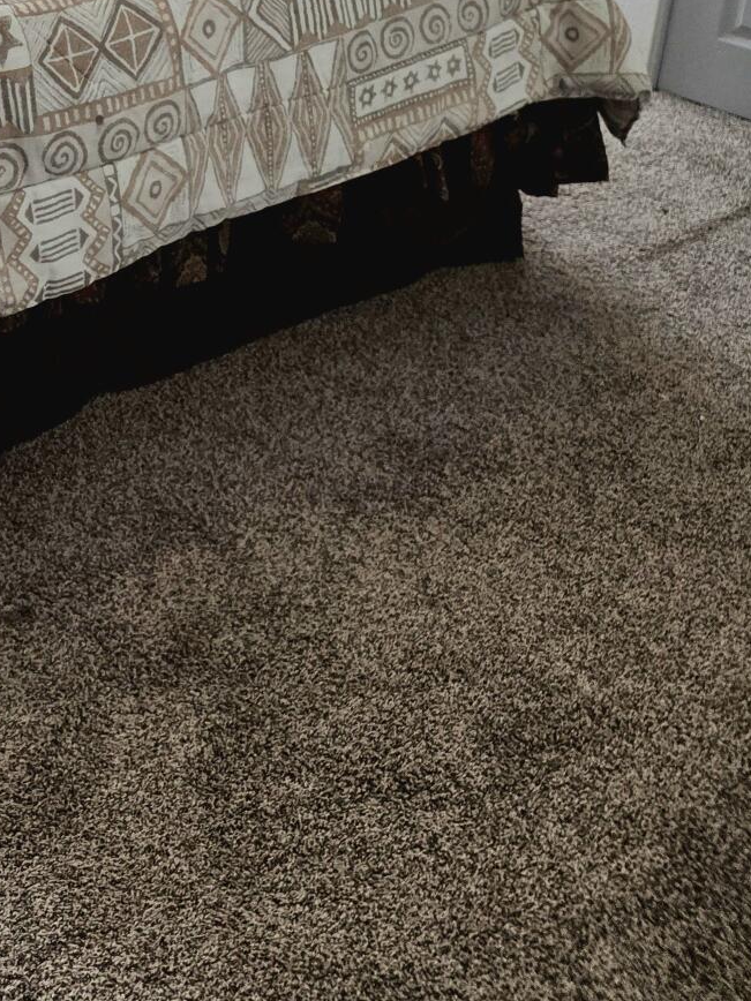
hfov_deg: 25.2
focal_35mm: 53
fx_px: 1533
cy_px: -60
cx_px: -107
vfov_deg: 32.5
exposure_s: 1/120
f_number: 1.7
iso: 250
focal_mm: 6.25
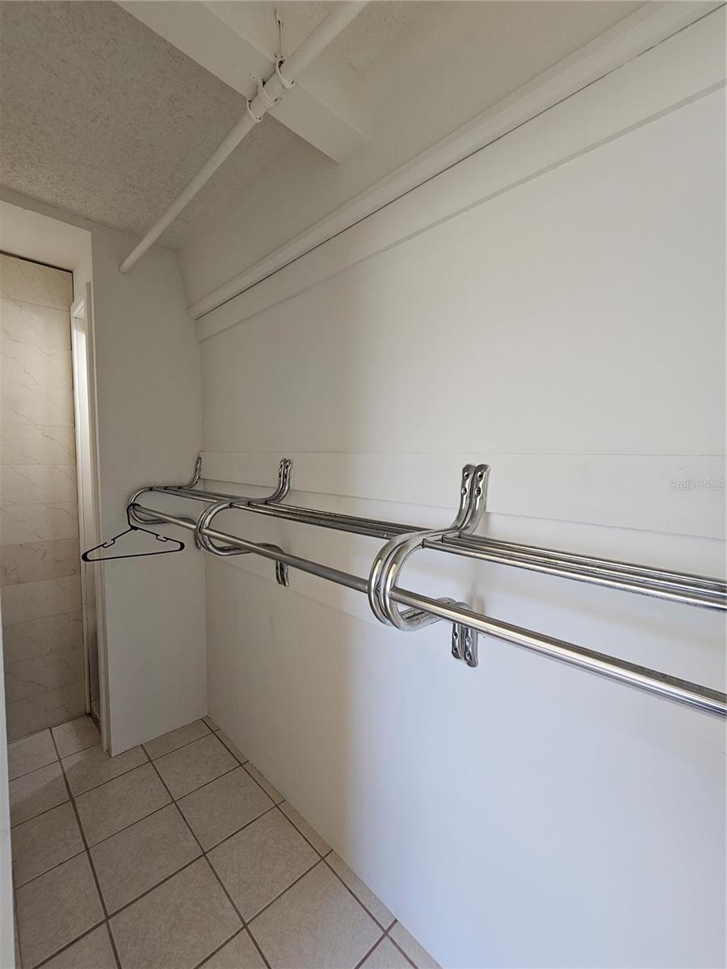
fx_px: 364
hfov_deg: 89.9
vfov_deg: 106.2
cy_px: 484
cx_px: 364
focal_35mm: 13
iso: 160
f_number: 2.2
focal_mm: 2.2
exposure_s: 1/60
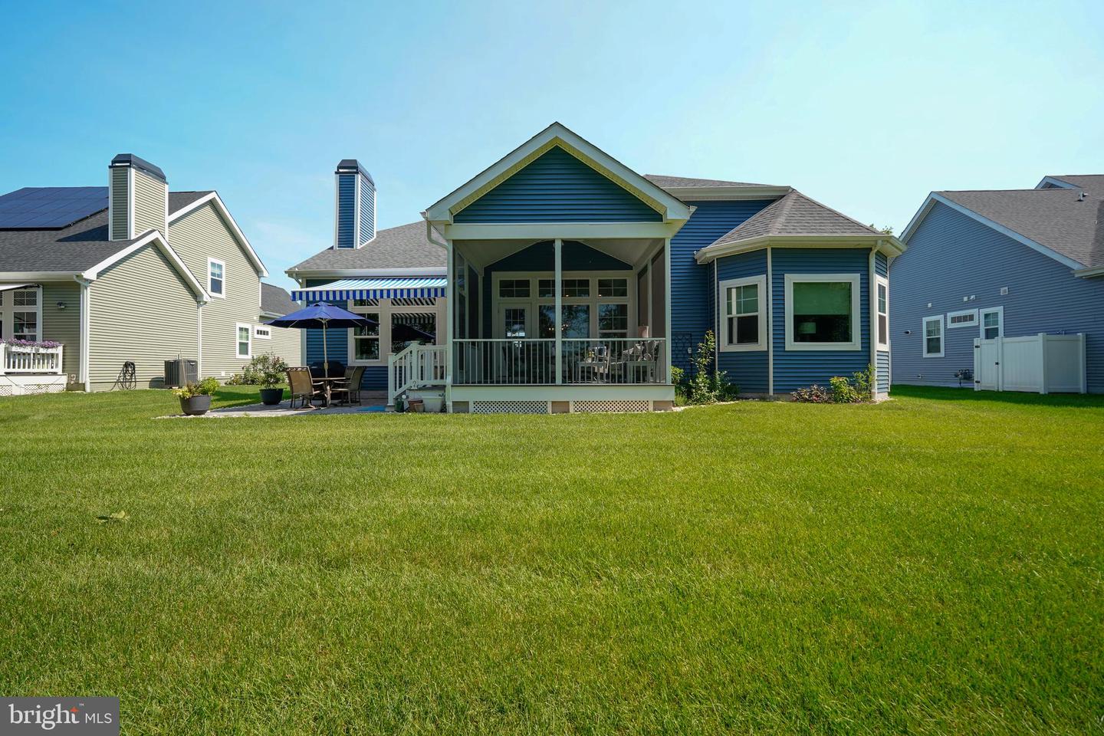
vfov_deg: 77.3
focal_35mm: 15
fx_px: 460
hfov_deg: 100.4
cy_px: 368
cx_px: 552
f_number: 6.3
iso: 100
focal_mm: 10
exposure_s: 1/160
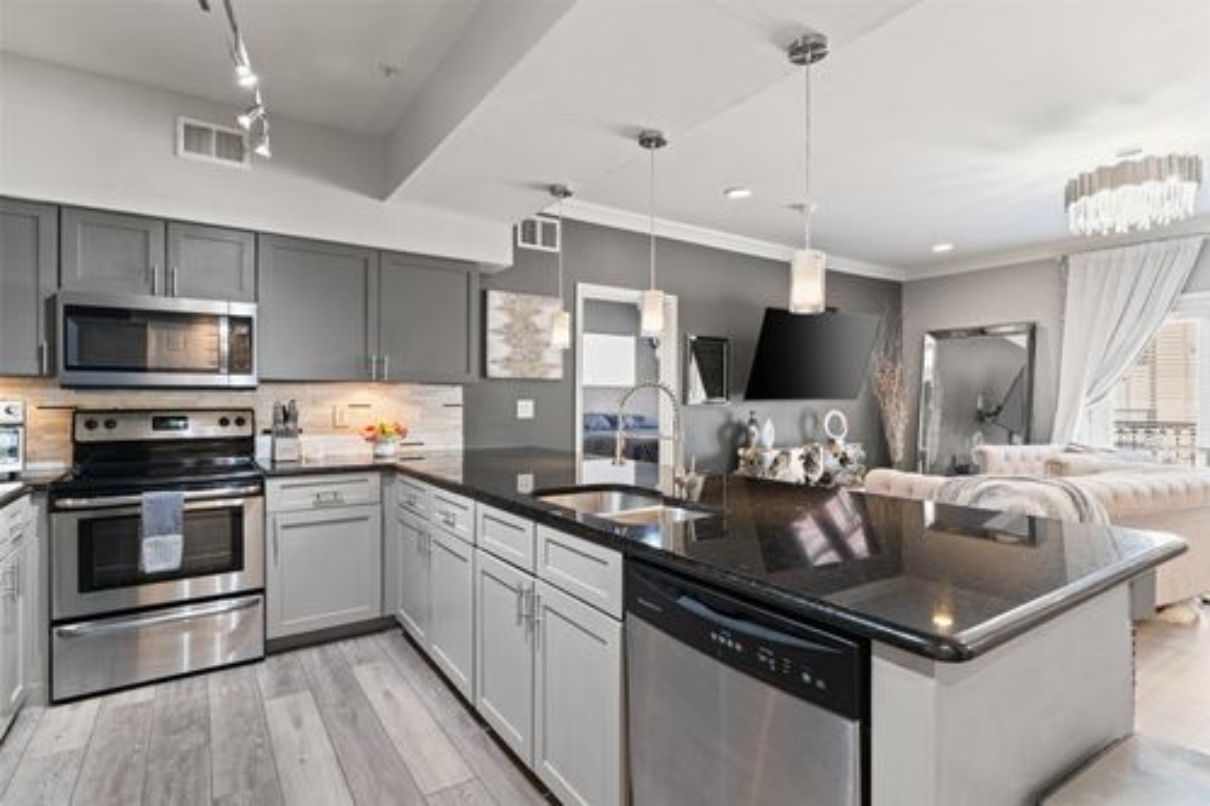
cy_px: 403
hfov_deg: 90.0
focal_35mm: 18
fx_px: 605
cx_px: 605
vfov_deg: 67.3
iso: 400
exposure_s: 1/1.25
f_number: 10
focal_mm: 18
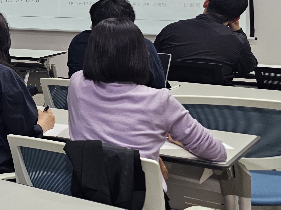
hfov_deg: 21.0
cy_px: 0
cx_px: -161
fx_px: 617
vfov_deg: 18.9
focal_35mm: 76
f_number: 1.7
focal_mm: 6.3
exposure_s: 1/120
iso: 160
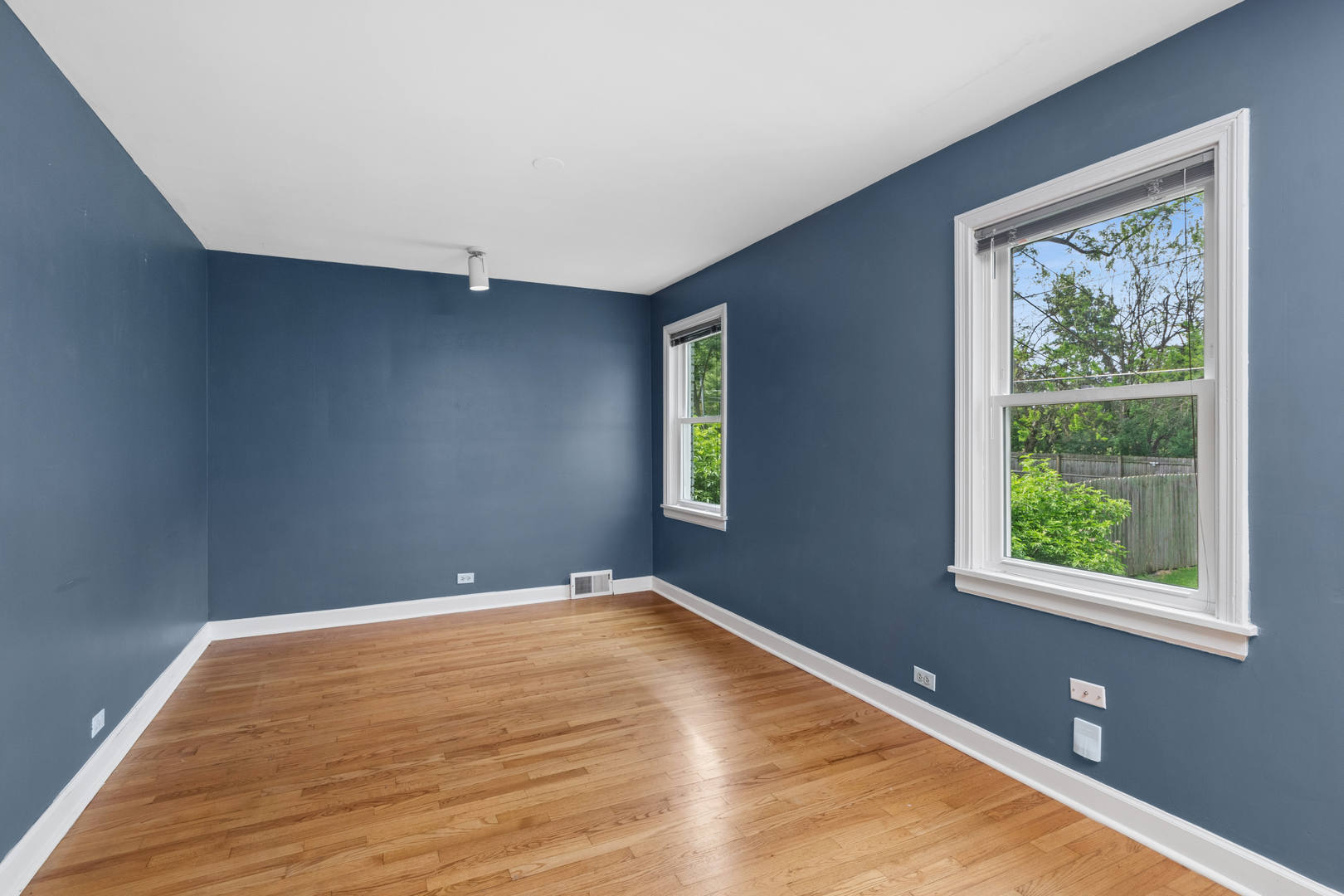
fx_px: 597
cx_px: 672
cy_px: 448
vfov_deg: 73.7
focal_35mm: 16
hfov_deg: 96.7
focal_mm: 11
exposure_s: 1/30
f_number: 8
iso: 250
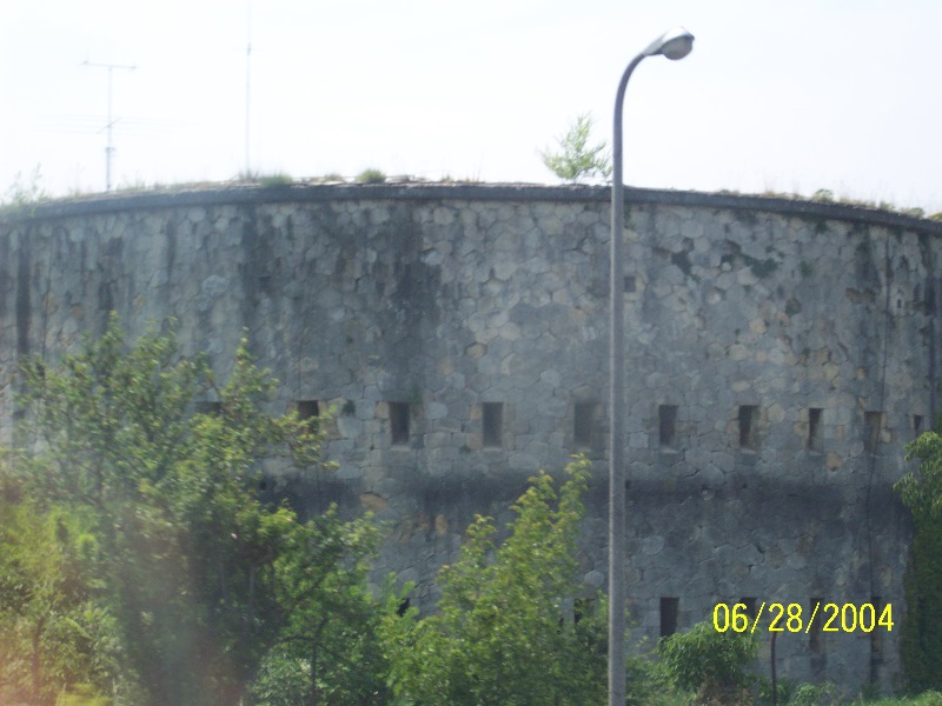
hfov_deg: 17.3
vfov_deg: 13.0
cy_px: 353
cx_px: 471
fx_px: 3102
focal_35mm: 114
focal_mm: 24
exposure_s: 1/250
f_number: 4.8
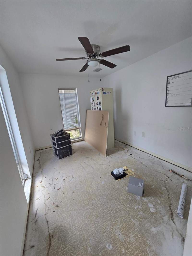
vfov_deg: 106.2
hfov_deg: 89.9
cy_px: 128
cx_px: 96
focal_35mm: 13
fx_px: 96
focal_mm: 2.2
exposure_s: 1/60
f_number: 2.2
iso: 100
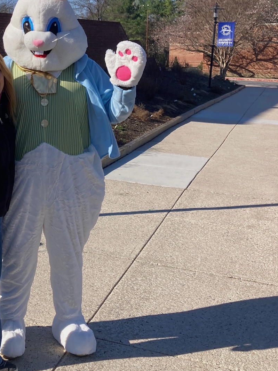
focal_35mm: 53
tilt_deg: -11.6
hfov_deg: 26.6
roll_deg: -0.1
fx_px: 567
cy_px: 172
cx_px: 26
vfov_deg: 36.1
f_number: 1.8
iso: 20
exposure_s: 1/1675
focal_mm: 3.99
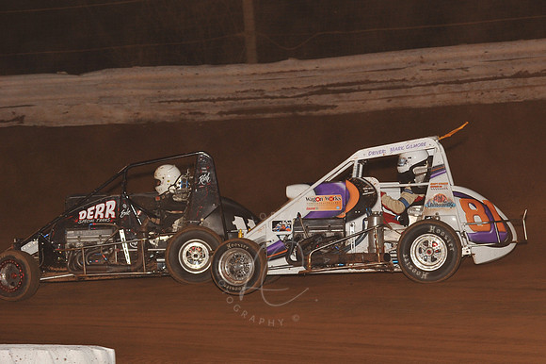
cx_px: 273
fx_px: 1698
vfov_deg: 12.2
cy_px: 182
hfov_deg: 18.3
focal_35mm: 112
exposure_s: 1/320
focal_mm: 112
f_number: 6.3
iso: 1250
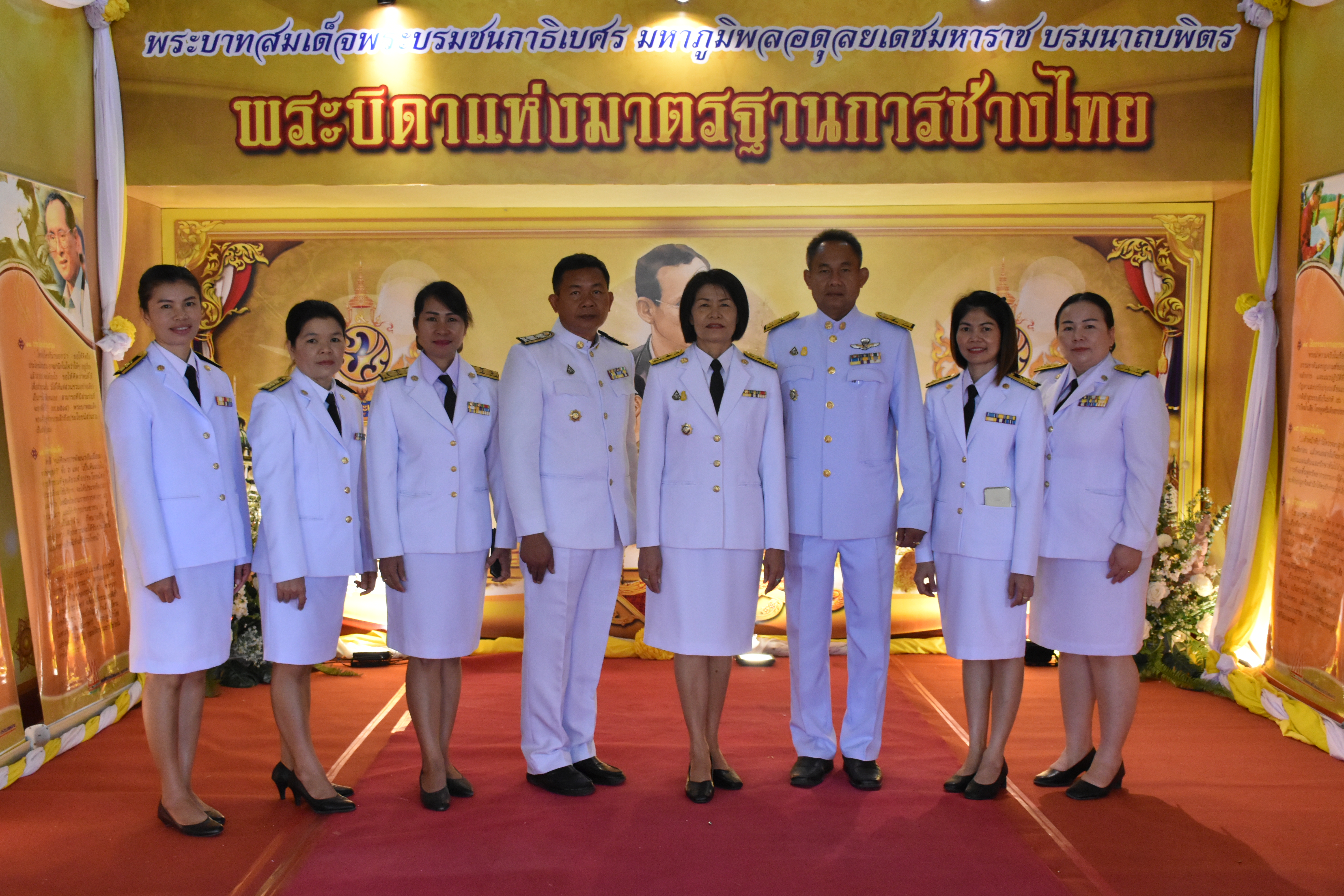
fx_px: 1456
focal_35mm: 39
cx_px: 672
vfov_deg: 34.2
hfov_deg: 49.6
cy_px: 448
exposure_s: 1/125
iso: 3200
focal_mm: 26
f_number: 5.6
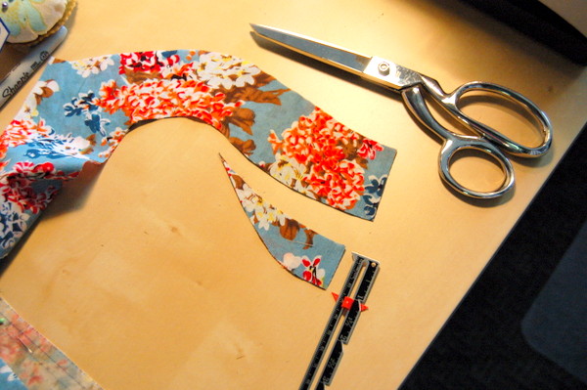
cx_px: 294
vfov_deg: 31.8
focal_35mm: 42
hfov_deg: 46.4
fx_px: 684
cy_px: 195
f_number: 5.6
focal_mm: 28
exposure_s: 1/100
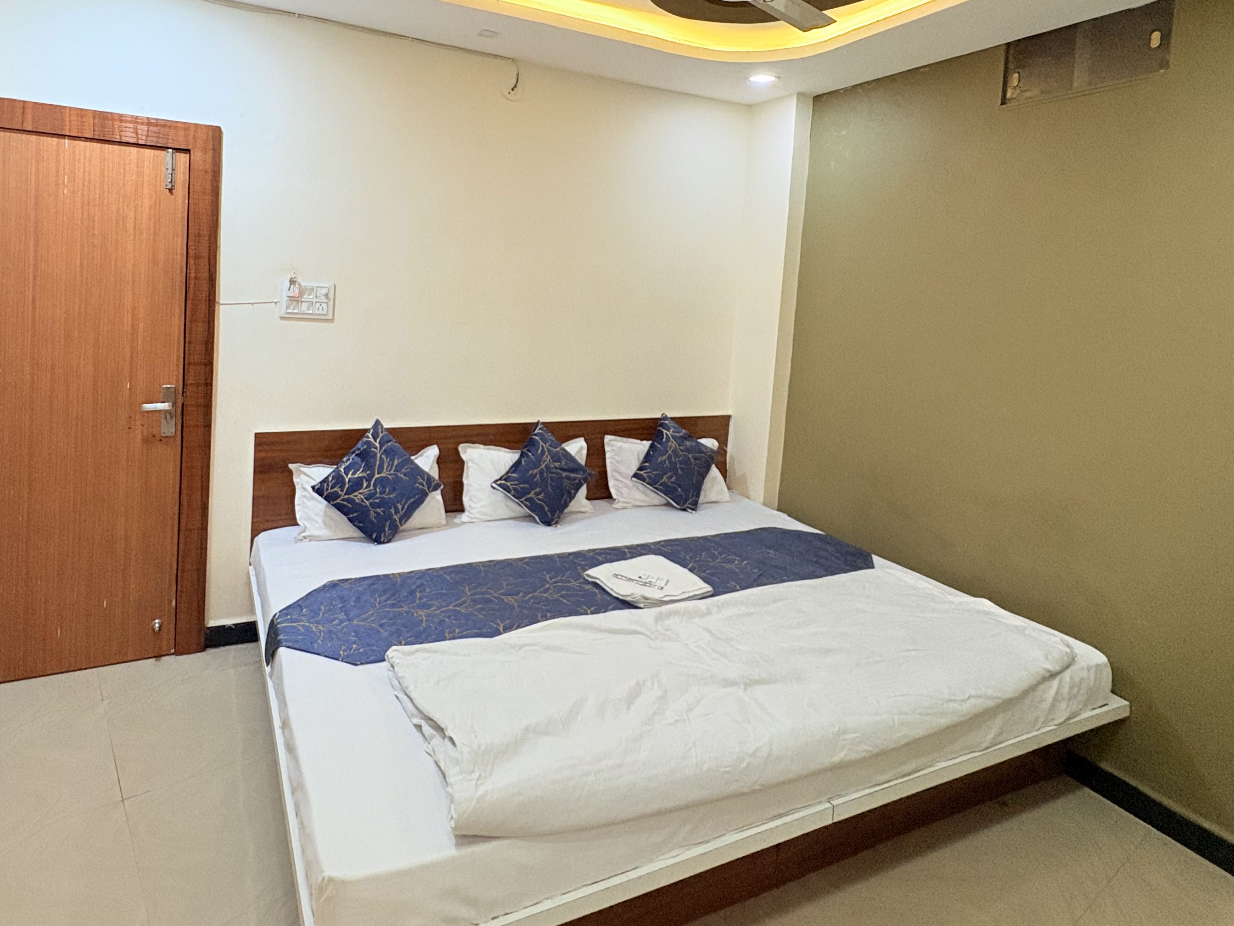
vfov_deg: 62.2
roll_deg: -3.4
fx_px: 749
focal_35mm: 21
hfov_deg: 78.8
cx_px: 554
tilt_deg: -3.1
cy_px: 324
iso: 400
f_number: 2.2
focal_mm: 2.22
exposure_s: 1/100
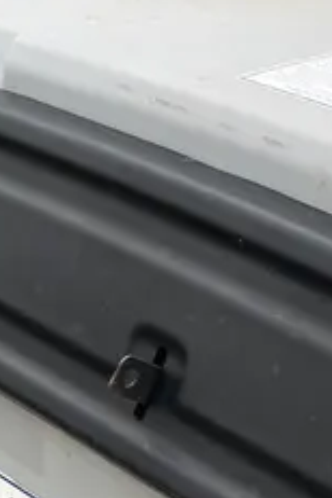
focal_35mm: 86
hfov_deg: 15.7
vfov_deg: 22.5
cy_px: 523
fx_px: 1190
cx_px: 287
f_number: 1.6
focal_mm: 5.1
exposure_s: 1/696
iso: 50
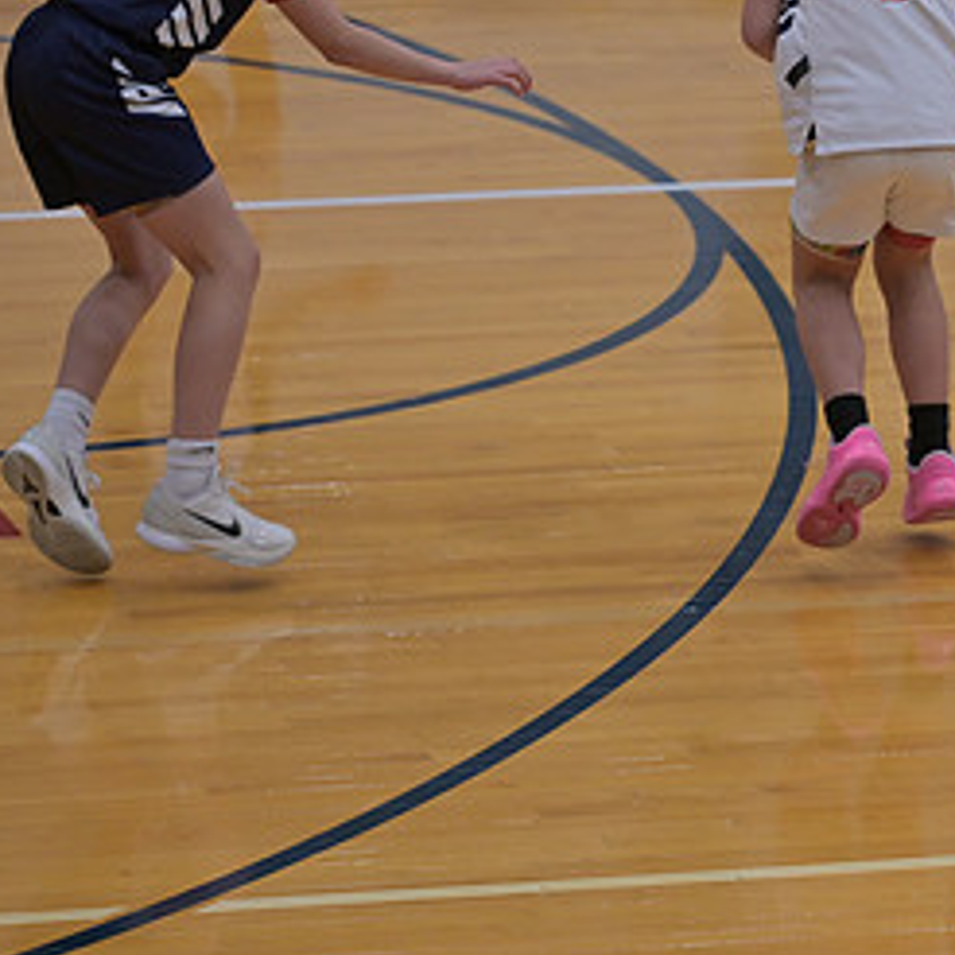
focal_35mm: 351
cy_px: 357
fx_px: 10956
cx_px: 982
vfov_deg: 5.0
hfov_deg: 5.0
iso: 800
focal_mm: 175
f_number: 4.5
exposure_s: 1/400
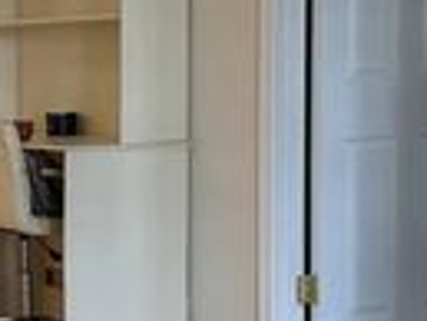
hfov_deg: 15.7
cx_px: -136
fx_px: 1469
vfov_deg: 12.5
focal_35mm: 119
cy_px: 165
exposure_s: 1/132
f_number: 1.78
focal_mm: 6.76
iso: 200
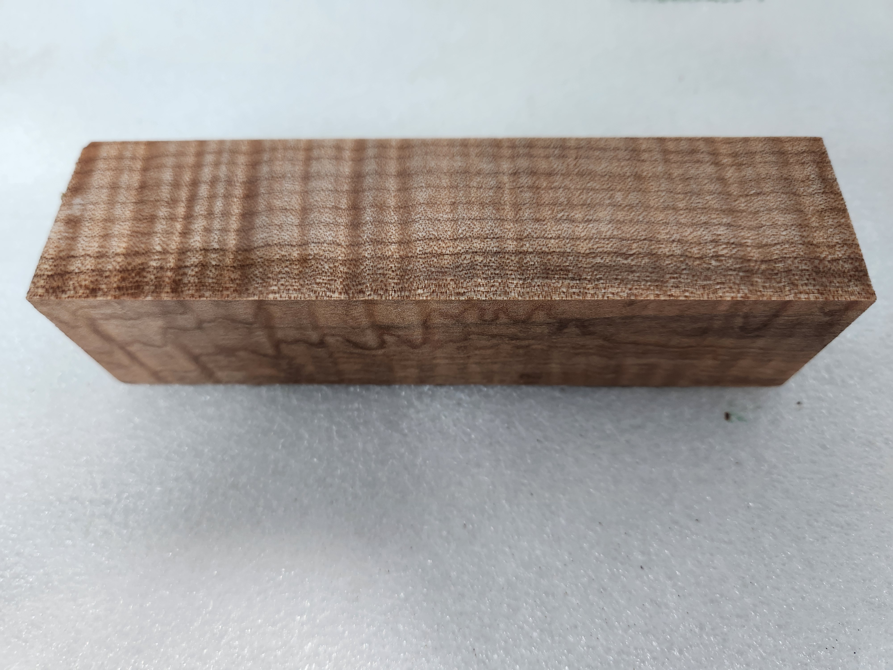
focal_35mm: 23
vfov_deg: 58.9
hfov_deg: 73.9
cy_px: 335
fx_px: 593
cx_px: 446
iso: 100
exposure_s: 1/120
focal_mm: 5.4
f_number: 1.8
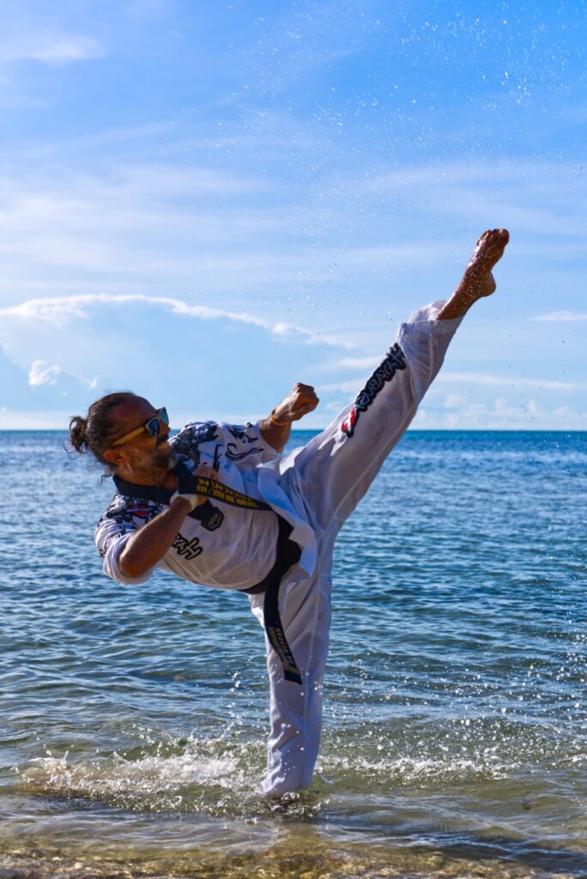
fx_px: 1270
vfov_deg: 38.2
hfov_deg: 26.0
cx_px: 294
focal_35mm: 52
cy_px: 440
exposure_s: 1/1250
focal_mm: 52
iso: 100
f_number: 5
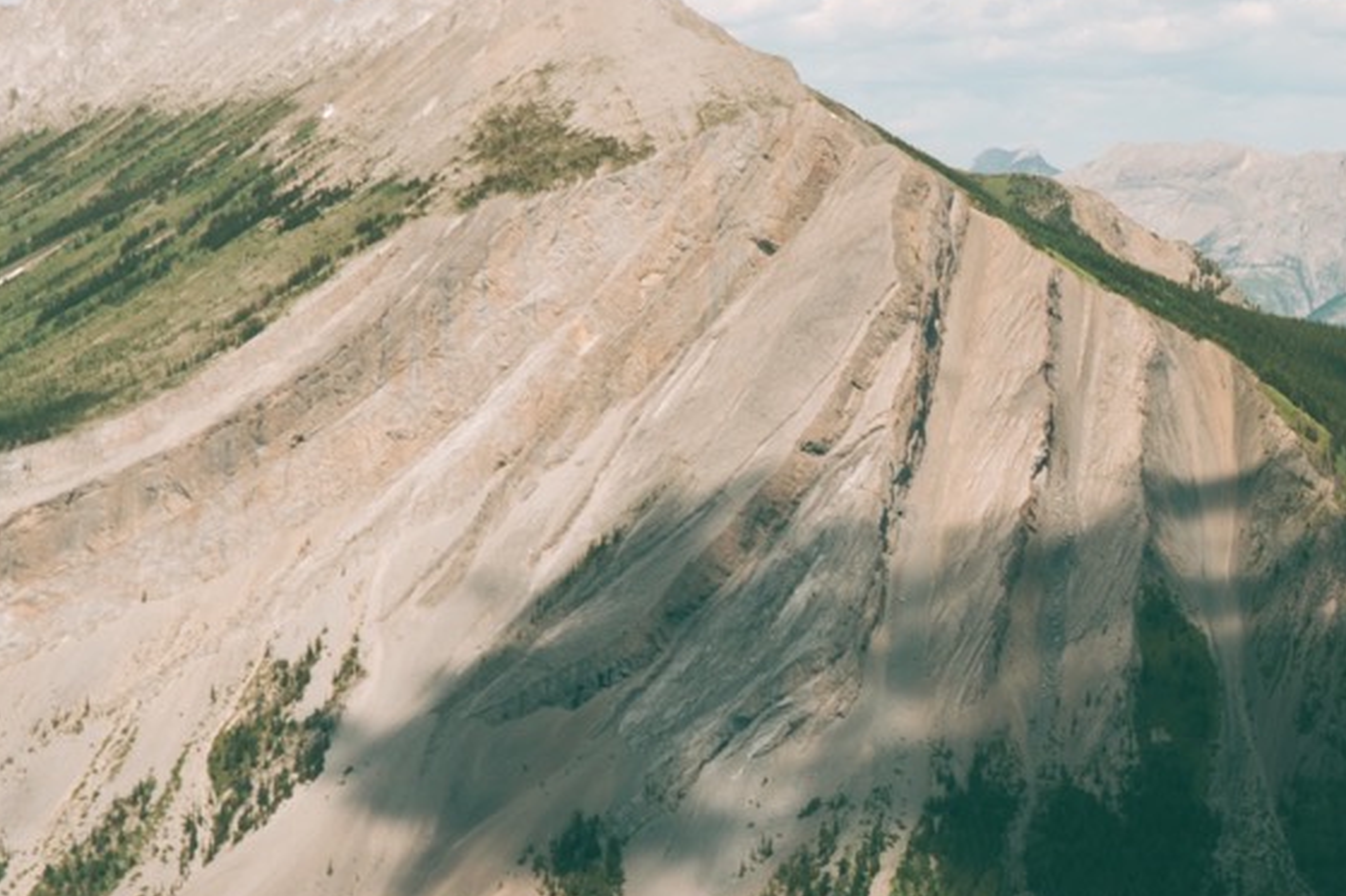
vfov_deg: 10.1
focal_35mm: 135
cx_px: 1882
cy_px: 257
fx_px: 5046
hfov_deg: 14.4
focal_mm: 28
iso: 100
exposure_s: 1/200
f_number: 9
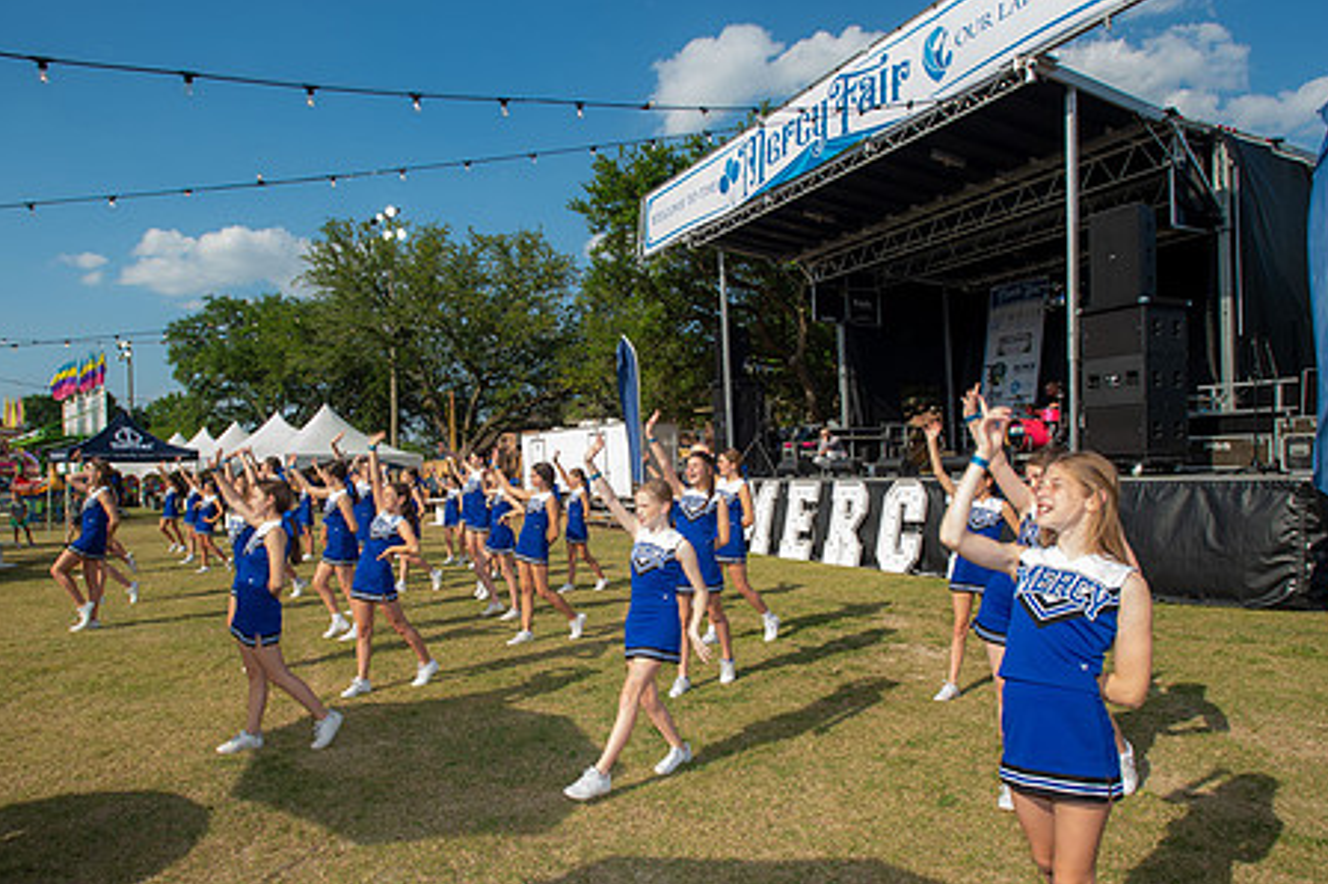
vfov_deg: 57.0
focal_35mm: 22
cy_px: 492
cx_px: 617
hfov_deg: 78.5
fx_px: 811
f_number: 5.6
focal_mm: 17
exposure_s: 1/200
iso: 100
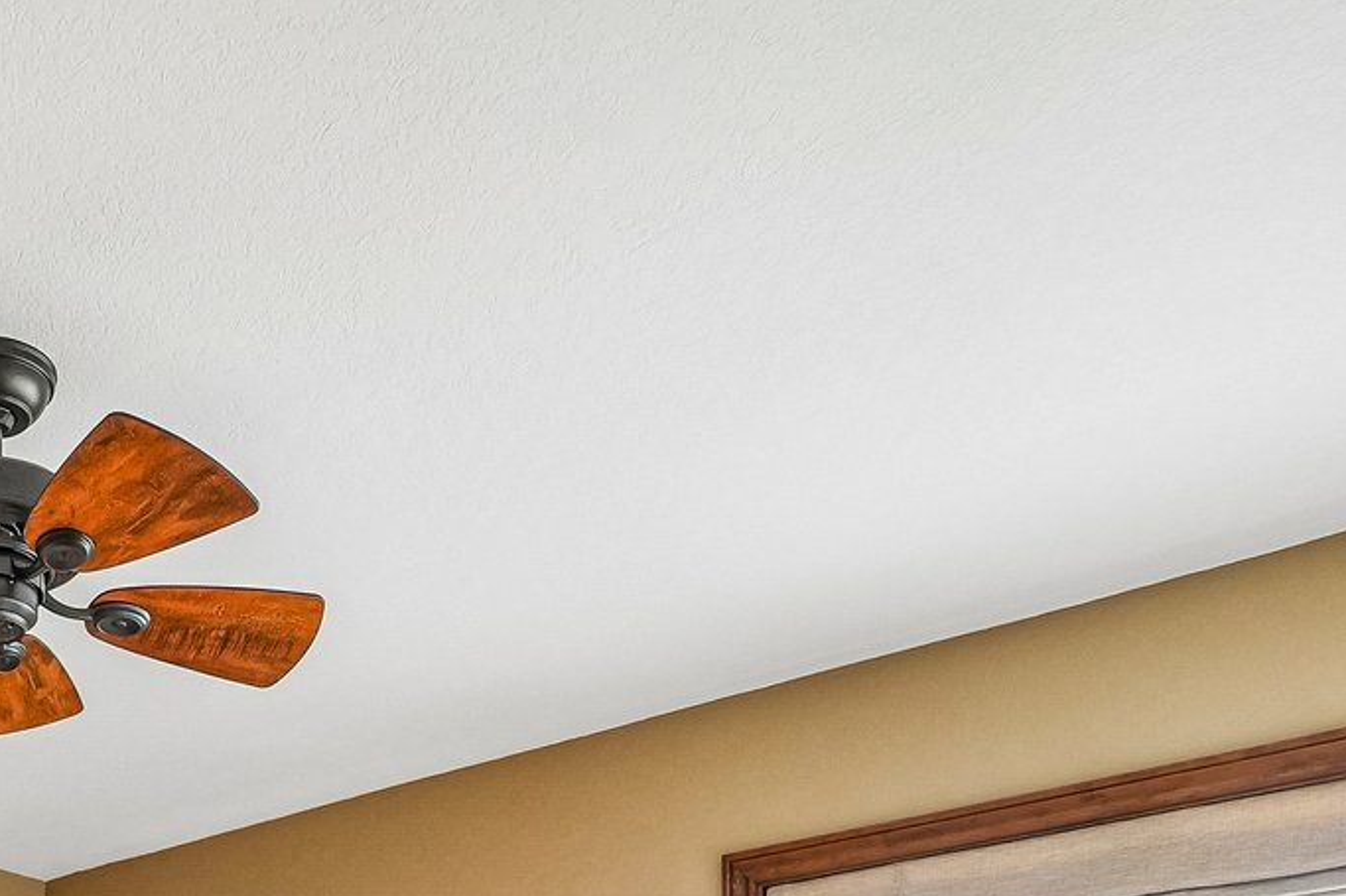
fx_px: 1682
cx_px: 181
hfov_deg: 40.9
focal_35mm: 45
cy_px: 1311
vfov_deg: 24.1
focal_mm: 10
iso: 800
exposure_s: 1/15
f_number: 8
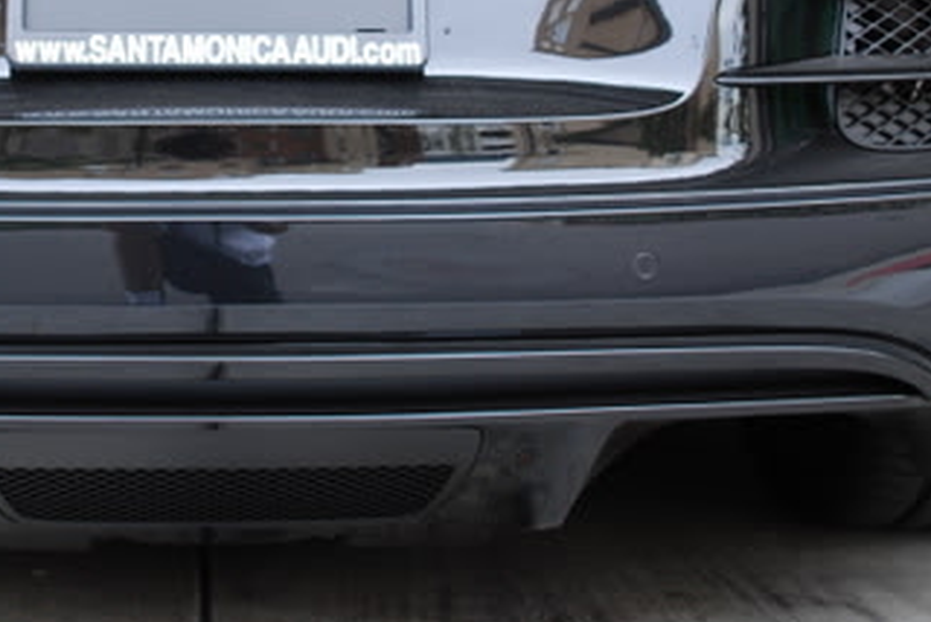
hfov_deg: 26.5
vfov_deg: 17.7
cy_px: -23
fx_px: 1941
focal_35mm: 75
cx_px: 195
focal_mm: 20
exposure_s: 1/125
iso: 360
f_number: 3.8
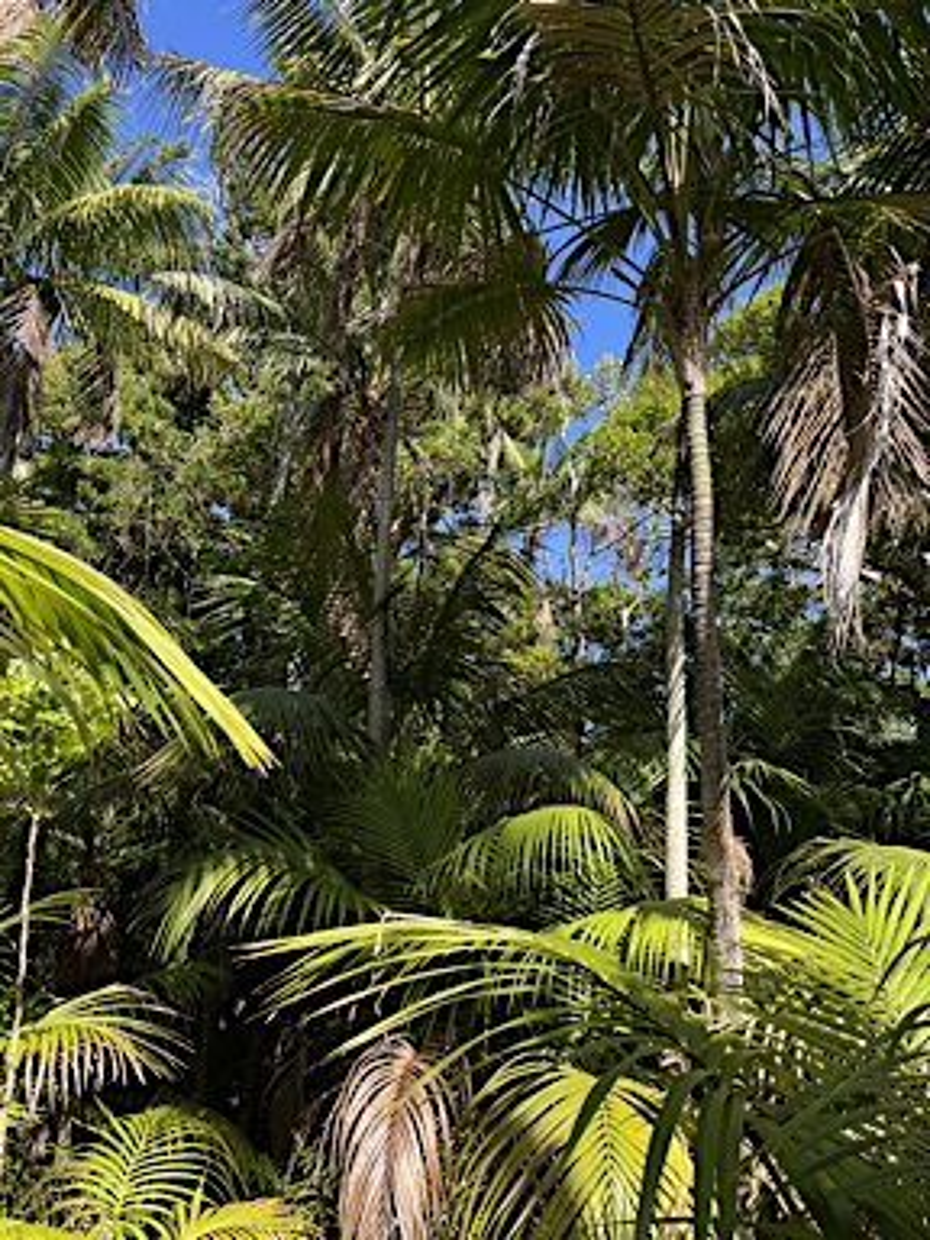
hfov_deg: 53.1
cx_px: 465
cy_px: 620
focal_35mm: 26
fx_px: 931
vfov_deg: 67.3
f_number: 1.6
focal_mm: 5.1
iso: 50
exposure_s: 1/787
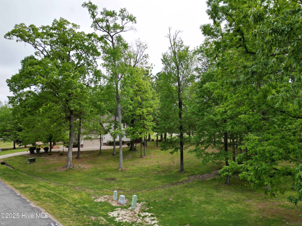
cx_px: 151
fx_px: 209
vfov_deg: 56.8
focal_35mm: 24
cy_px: 113
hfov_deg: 71.6
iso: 110
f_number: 1.7
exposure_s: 1/2500
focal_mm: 6.72
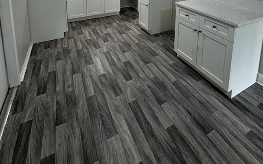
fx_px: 150
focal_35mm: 21
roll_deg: -0.3
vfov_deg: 43.9
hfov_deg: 82.3
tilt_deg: -7.9
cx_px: 130
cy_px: -17
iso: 250
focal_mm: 2.22
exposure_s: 1/120
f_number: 2.2
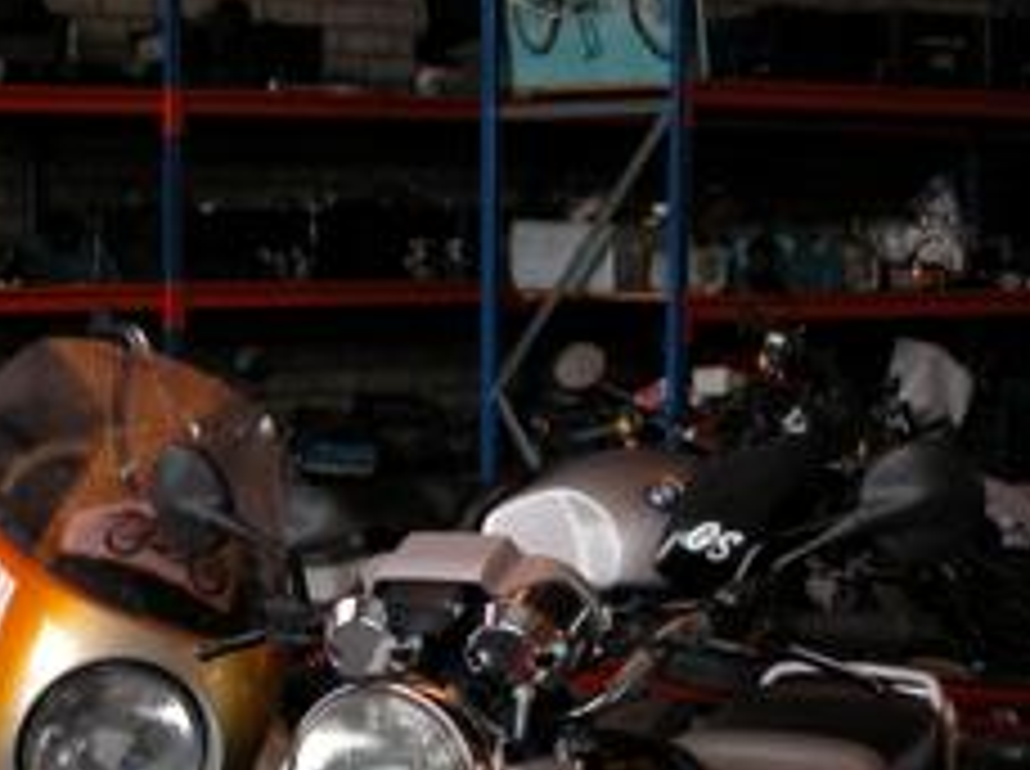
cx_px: 625
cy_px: 558
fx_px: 2911
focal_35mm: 98
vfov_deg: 15.0
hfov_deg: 20.0
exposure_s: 1/5.2
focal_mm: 8.9
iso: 100
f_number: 3.2
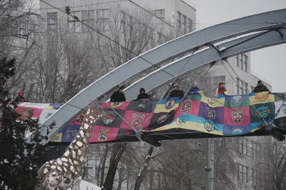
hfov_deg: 12.0
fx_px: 1365
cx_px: 143
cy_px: 95
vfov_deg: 8.0
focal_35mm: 172
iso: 100
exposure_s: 1/400
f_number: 5.6
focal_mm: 172
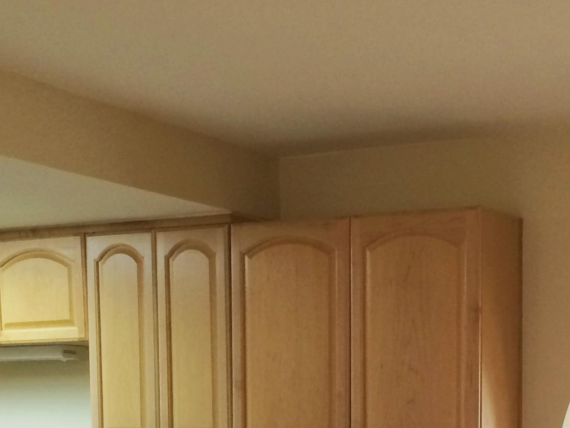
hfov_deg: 23.8
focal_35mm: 81
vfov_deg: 17.3
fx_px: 1334
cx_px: 433
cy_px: 528
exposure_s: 1/30
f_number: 2.2
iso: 32
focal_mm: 4.15
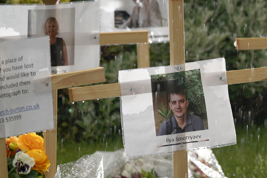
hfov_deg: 5.5
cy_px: 94
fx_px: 2759
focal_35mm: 372
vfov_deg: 3.7
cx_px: 310
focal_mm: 143
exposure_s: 1/80
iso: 100
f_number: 5.6
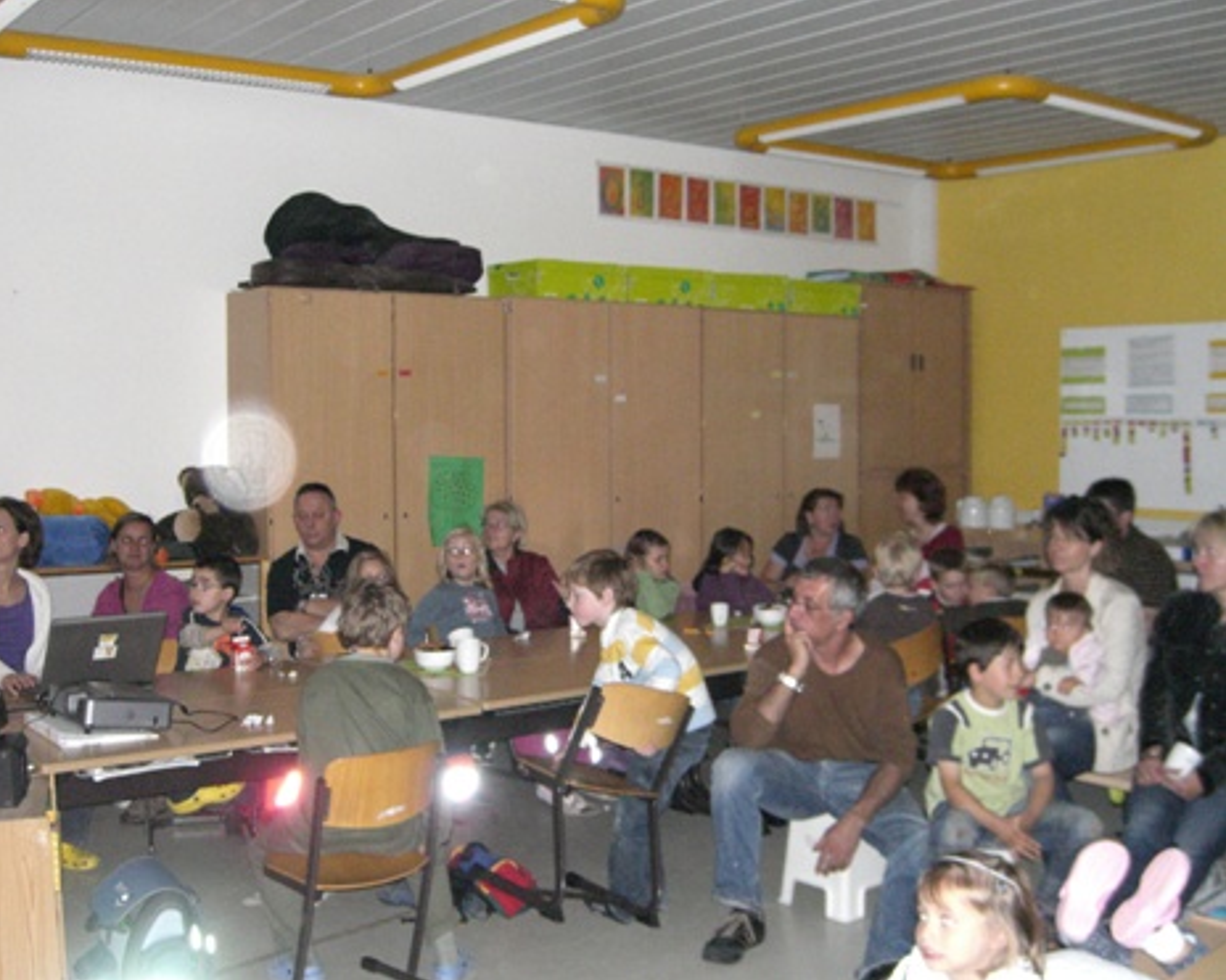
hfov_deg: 45.8
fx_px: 1451
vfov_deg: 37.3
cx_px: 568
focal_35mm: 40
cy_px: 493
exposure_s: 1/250
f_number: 2.8
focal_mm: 7.9
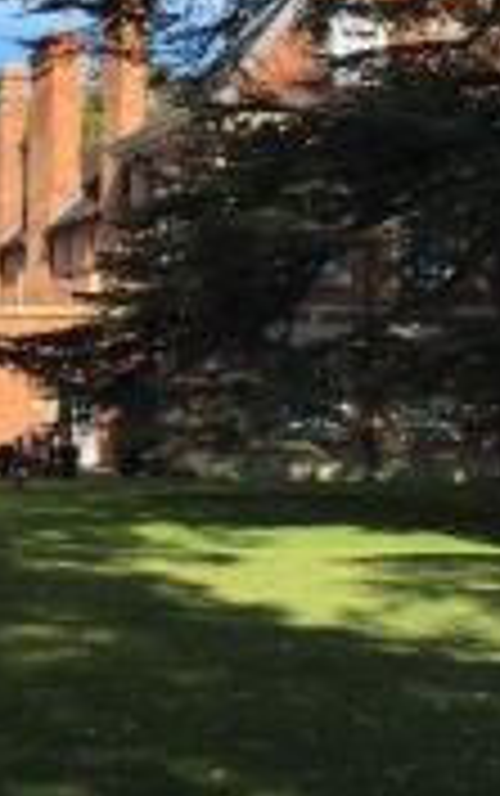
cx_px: 110
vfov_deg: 20.5
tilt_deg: +3.3
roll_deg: -1.2
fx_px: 2197
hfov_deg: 12.9
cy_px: 272
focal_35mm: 101
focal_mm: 4.15
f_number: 2.2
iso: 25
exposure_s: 1/1282
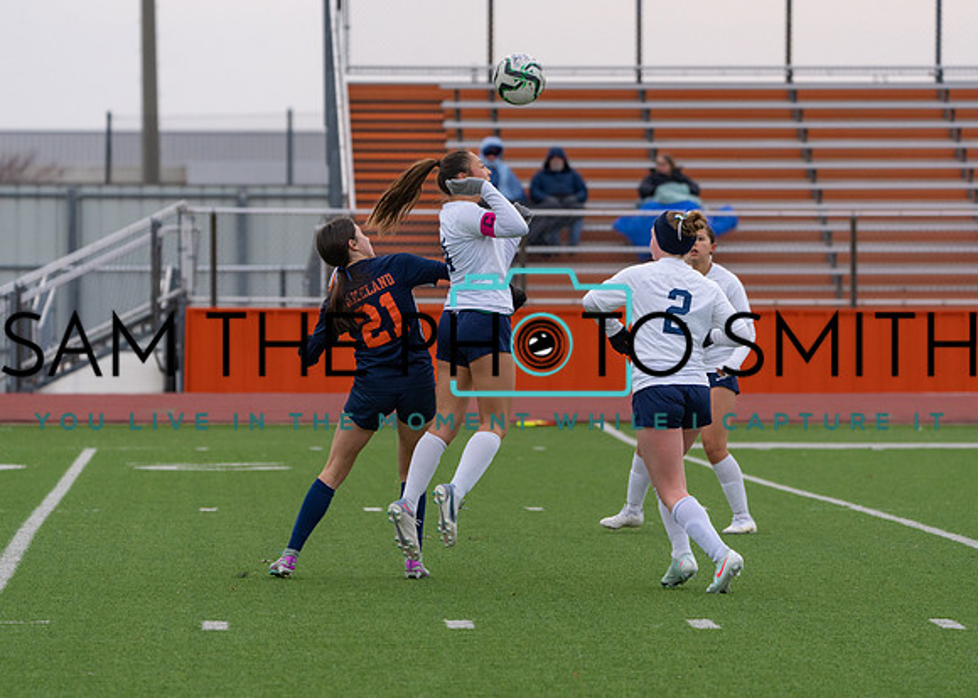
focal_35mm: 246
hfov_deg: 8.2
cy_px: 349
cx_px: 489
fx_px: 6838
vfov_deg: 5.8
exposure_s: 1/1250
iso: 800
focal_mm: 235
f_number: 5.6
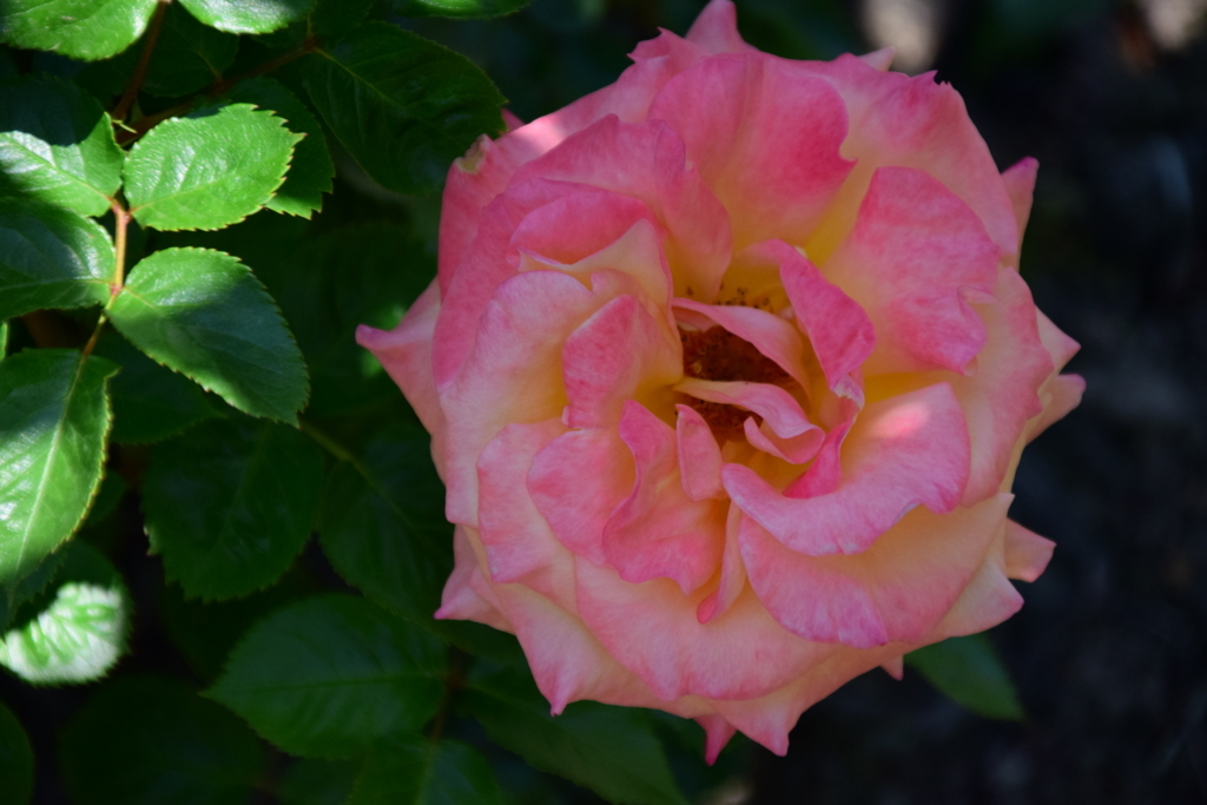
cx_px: 604
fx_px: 8802
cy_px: 402
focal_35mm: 262
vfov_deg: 5.2
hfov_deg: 7.8
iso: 1000
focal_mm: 175
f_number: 6.3
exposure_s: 1/1600
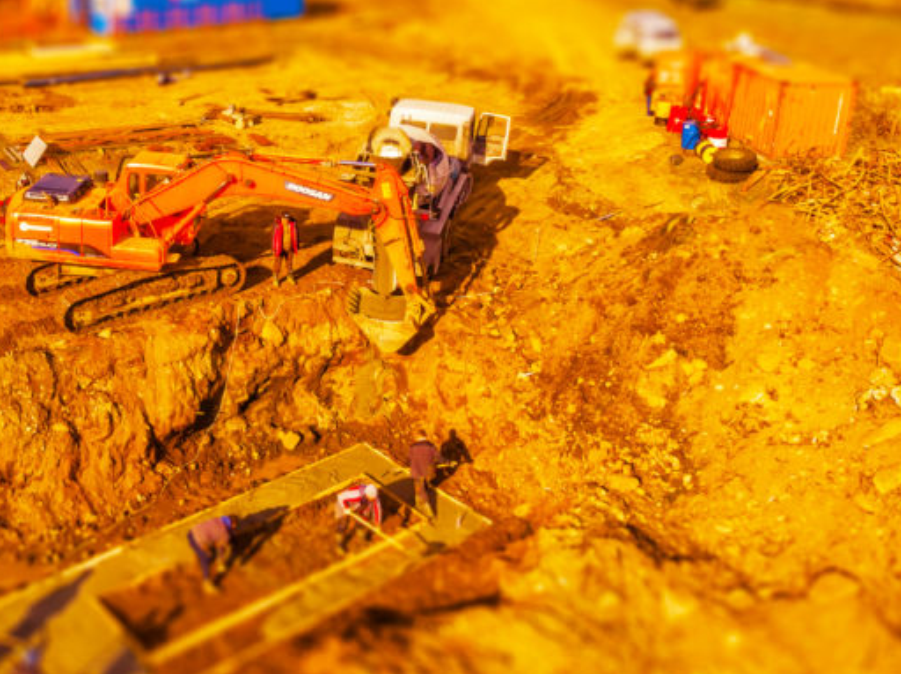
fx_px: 936
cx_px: 243
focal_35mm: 36
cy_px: 205
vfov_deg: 39.0
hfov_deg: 49.7
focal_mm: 4.5
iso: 100
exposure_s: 1/800
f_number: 2.8
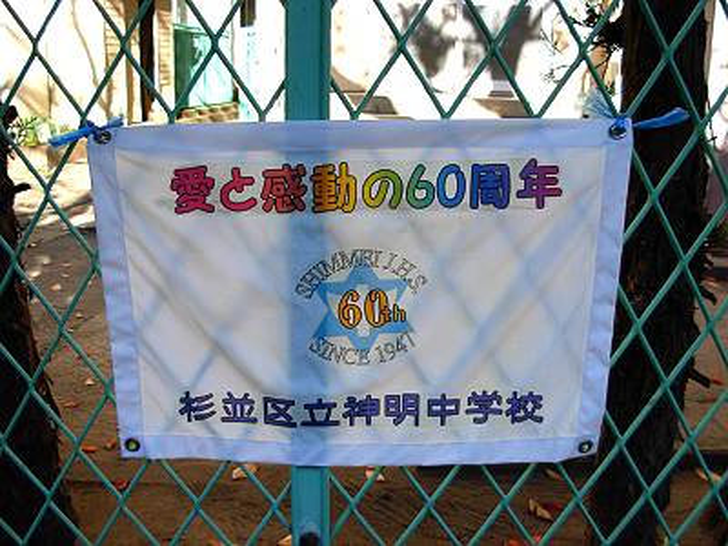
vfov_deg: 37.7
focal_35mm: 38
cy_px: 273
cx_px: 364
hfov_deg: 49.0
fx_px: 799
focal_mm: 6.3
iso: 79
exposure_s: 1/342
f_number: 2.9
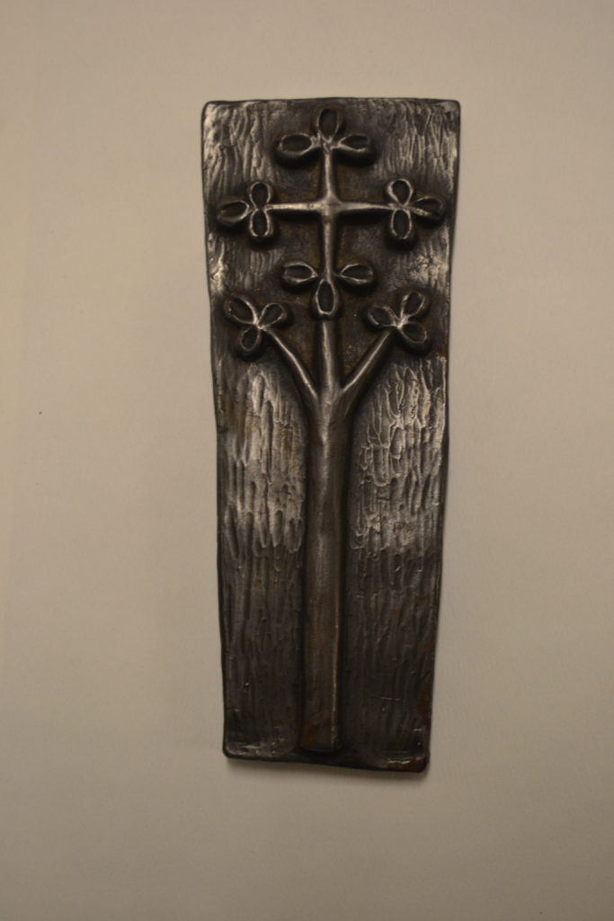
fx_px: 1151
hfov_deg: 29.9
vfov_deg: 43.6
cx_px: 307
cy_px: 460
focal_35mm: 45
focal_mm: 30
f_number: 4.5
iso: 900
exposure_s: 1/60
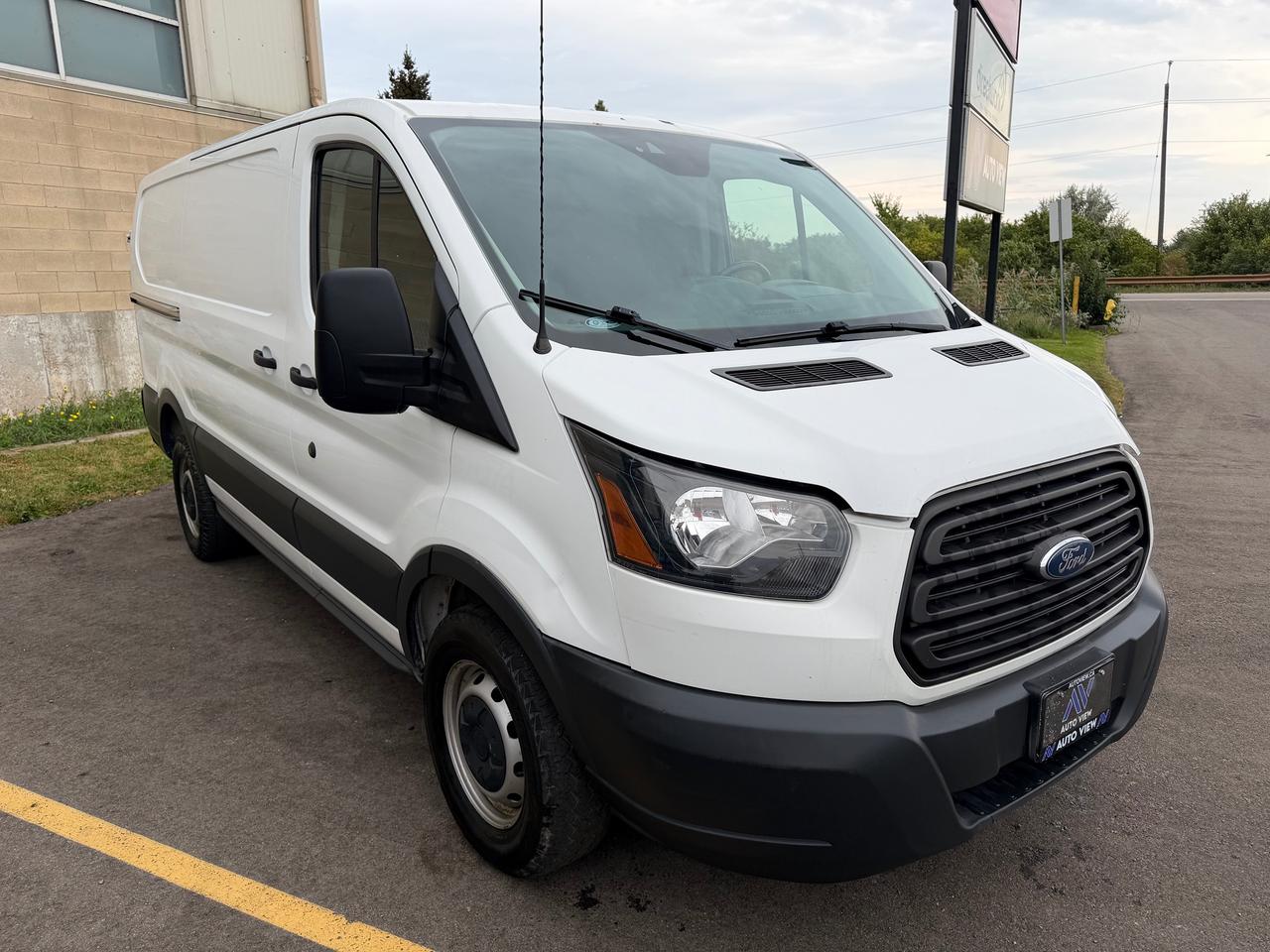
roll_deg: +0.9
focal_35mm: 24
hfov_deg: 71.6
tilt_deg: -12.3
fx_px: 881
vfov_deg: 56.8
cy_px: 476
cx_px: 635
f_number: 1.78
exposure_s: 1/1060
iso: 80
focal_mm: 6.76
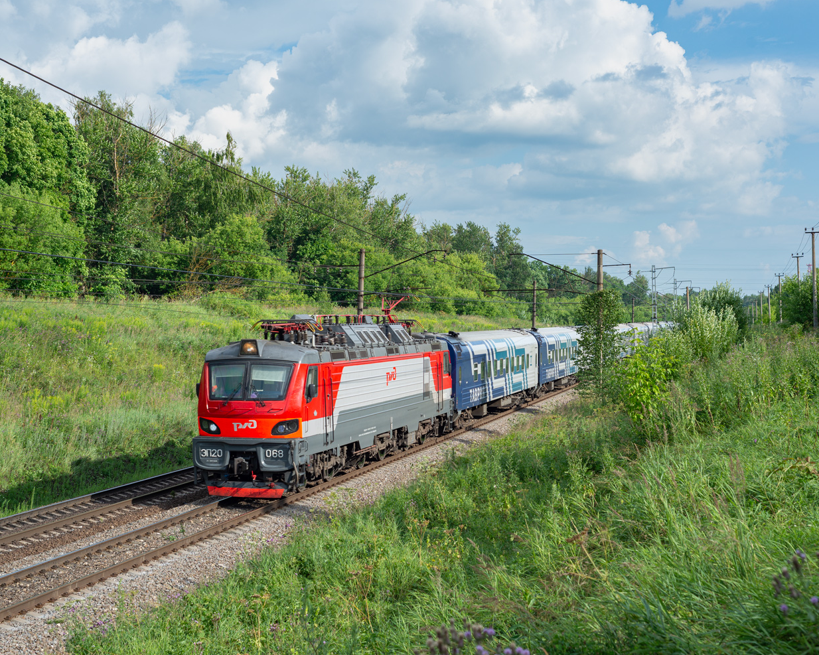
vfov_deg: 26.7
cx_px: 388
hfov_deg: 33.0
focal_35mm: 57
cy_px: 329
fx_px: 1382
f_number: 7.1
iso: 160
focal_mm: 50
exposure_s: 1/500
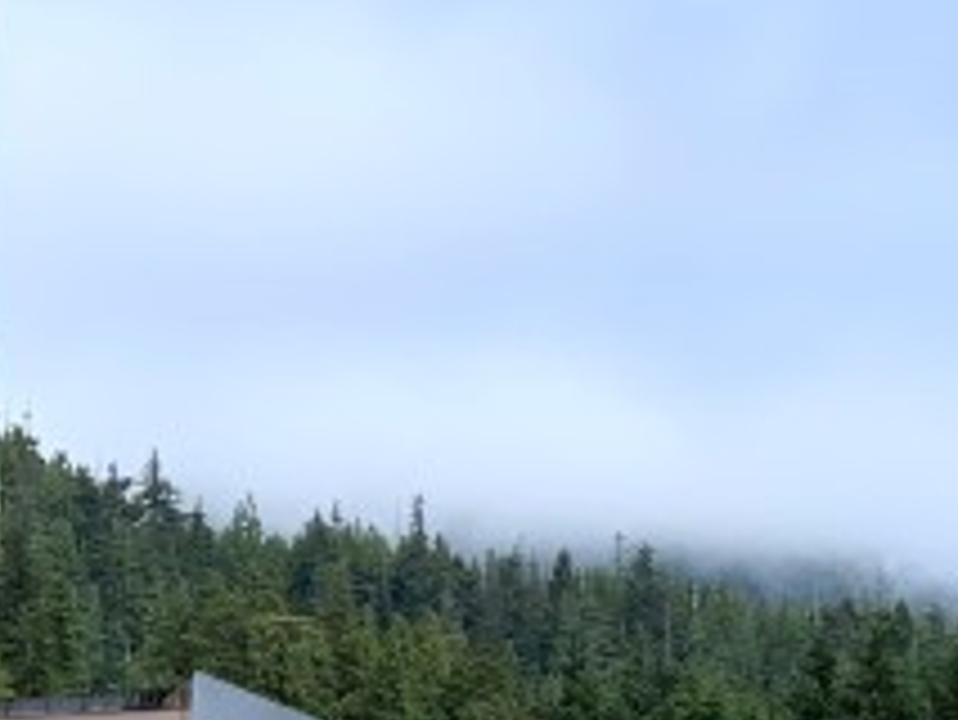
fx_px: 6923
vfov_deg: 5.9
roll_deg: -2.1
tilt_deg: +9.4
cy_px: 639
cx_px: 980
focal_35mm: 250
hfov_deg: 7.9
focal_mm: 6
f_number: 2.4
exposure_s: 1/1089
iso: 16
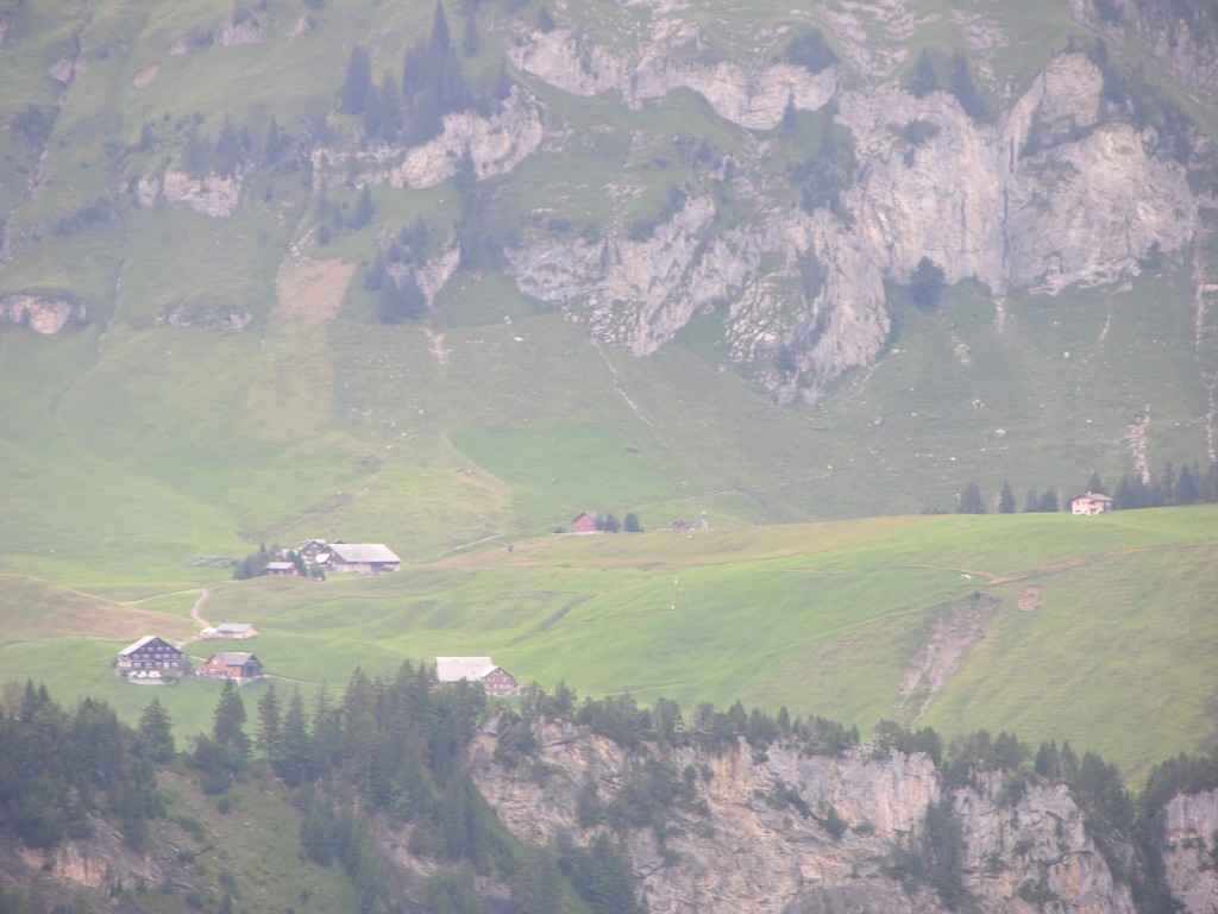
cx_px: 609
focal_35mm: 280
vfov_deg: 5.3
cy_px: 457
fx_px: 9852
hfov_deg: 7.1
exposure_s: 1/81.8
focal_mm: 71.2
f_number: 4.2
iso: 50
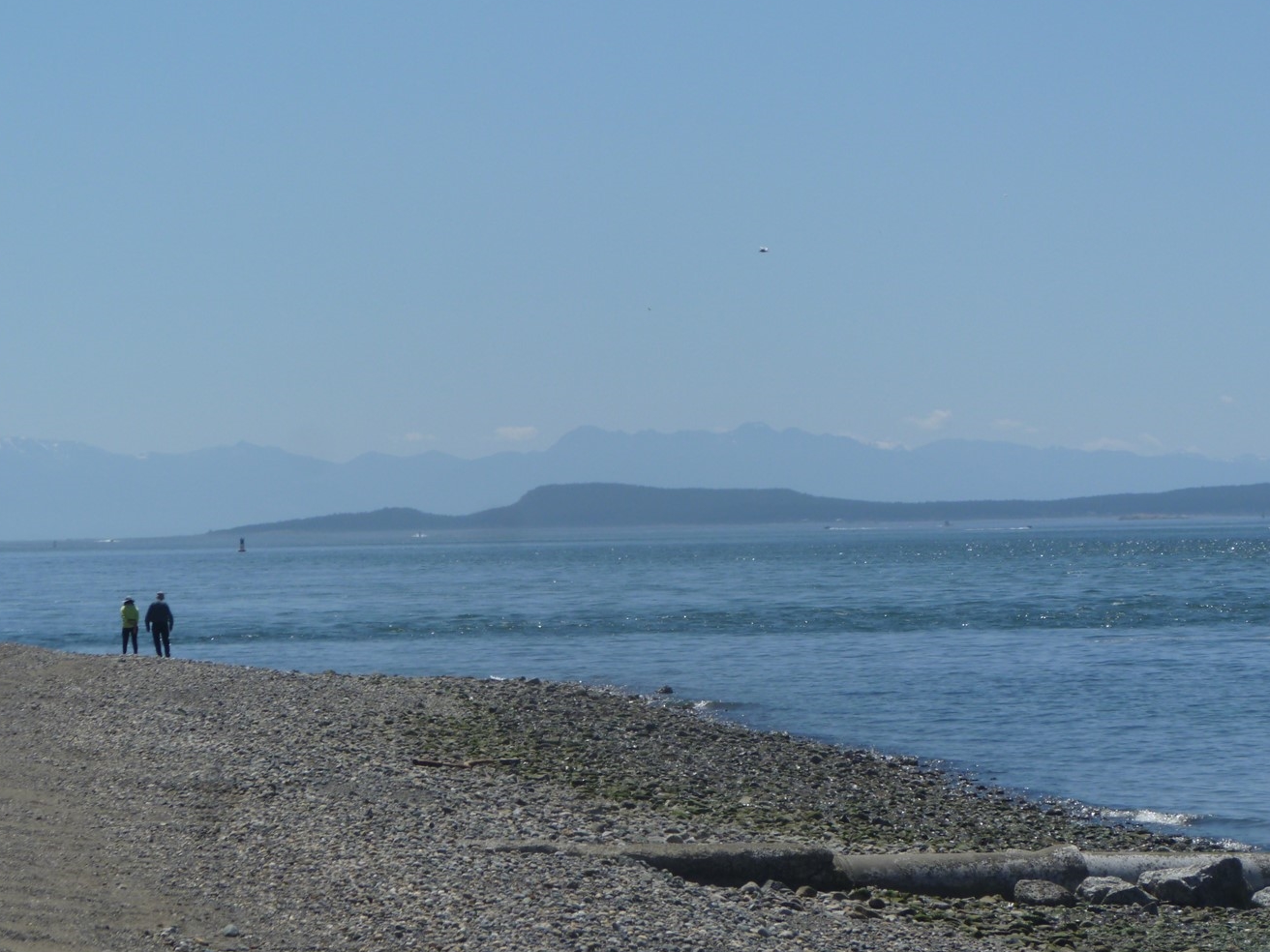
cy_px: 473
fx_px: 6310
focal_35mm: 172
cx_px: 543
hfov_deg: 11.5
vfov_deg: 8.6
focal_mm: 25.2
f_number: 5.1
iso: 80
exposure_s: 1/800
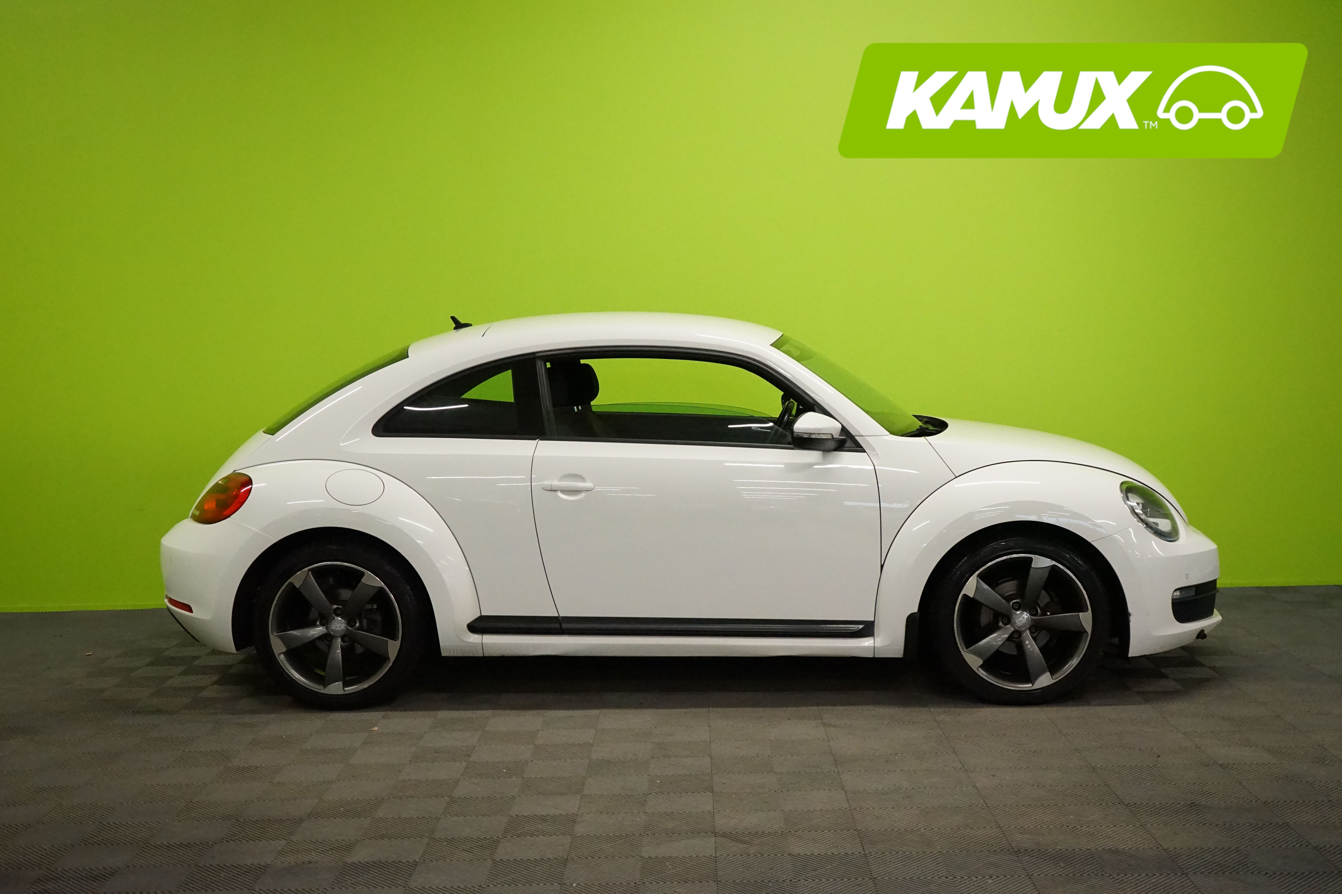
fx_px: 1566
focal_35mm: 42
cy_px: 447
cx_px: 671
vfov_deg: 31.9
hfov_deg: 46.4
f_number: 5
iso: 8000
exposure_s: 1/800
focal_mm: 42
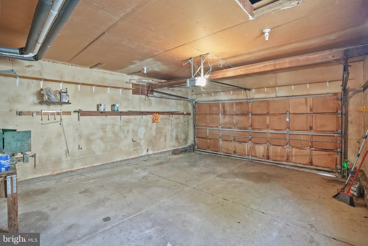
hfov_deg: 96.7
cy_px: 123
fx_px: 164
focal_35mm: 16
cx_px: 184
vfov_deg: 73.8
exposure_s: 1/10
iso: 5000
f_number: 3.5
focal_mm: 16
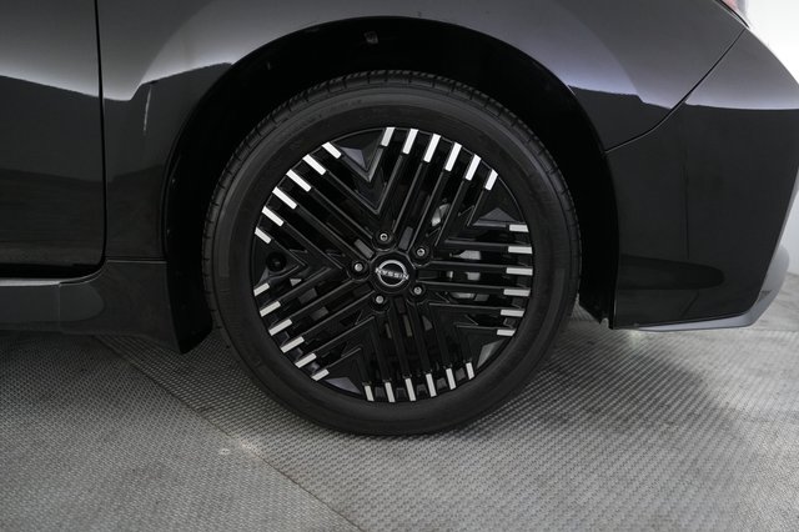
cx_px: 400
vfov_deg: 53.1
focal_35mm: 24
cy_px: 266
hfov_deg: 73.8
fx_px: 532
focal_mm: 24
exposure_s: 1/160
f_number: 2.8
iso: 5000
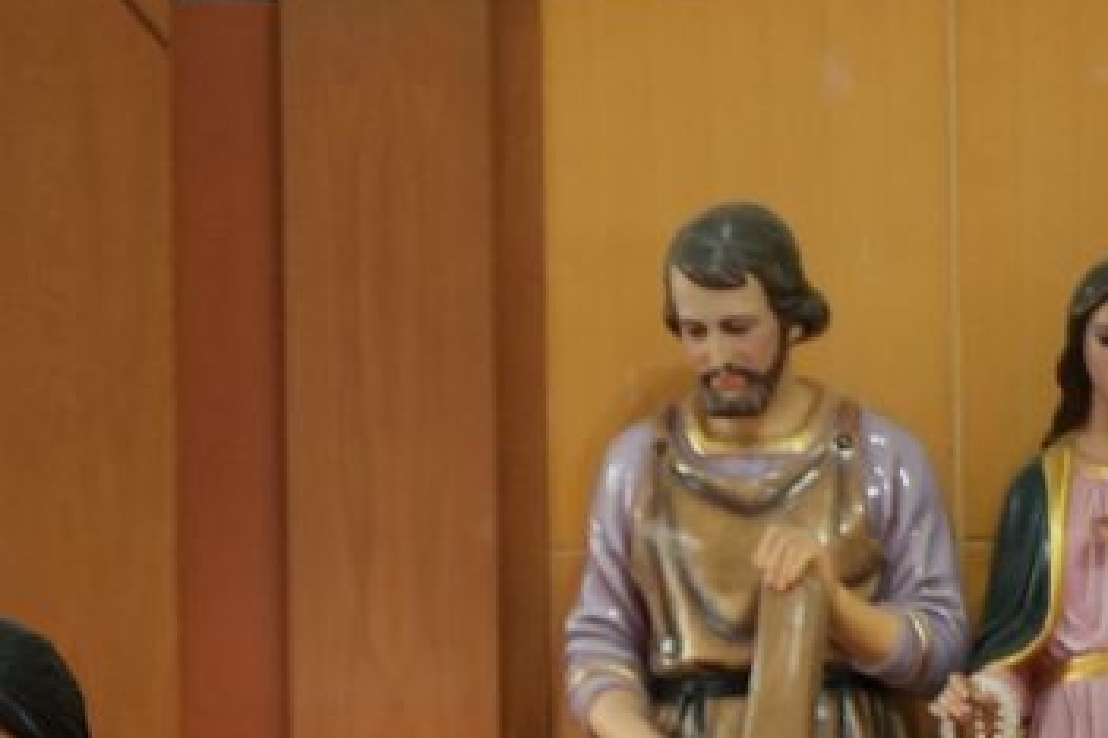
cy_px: 1016
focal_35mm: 649
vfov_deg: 2.1
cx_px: -93
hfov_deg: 3.2
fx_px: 19961
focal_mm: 135
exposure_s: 1/60
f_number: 5.6
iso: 2000
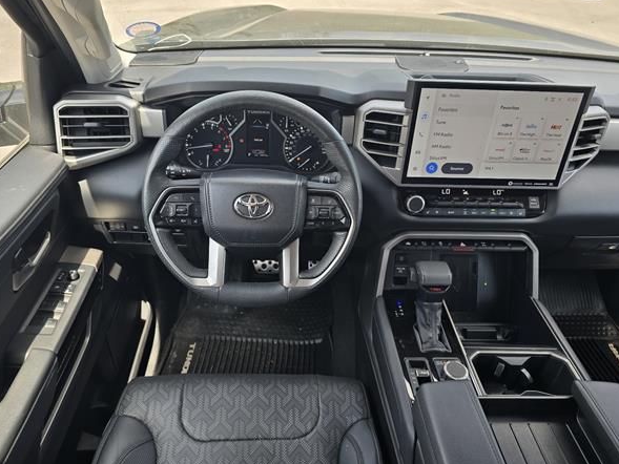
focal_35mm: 25
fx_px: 447
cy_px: 241
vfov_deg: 54.9
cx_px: 295
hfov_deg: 69.3
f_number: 1.7
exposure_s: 1/67.1
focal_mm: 6.3
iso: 12
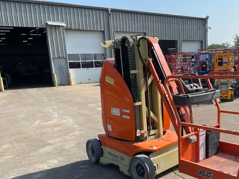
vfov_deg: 40.4
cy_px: 115
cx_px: 160
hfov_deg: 51.6
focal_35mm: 35
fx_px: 242
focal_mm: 4.2
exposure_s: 1/3300
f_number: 1.6
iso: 50
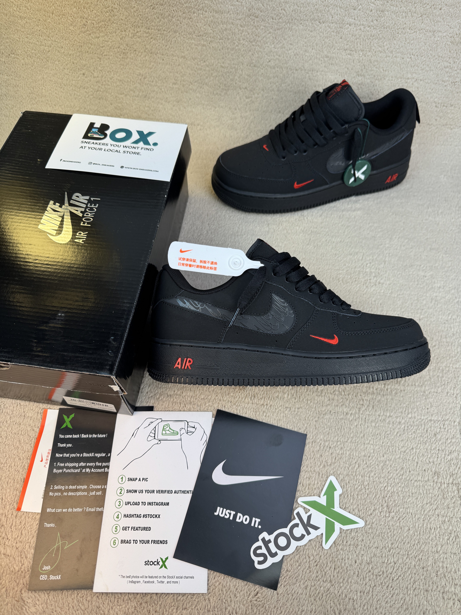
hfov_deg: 56.8
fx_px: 426
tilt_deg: -58.2
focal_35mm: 24
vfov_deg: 71.6
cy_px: 308
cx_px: 230
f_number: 1.78
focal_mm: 6.76
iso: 80
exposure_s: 1/802
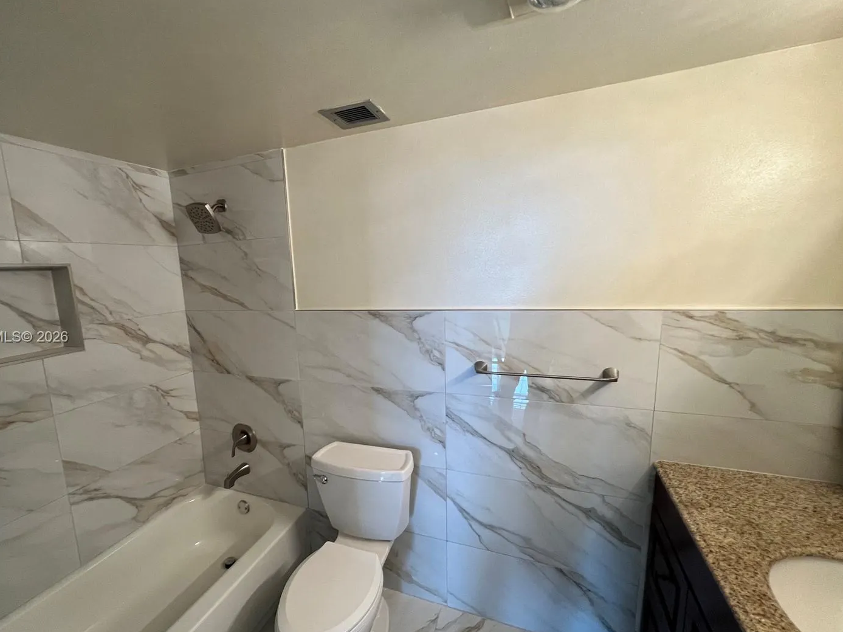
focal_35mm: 15
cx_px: 365
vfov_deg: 81.6
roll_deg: +2.8
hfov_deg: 97.6
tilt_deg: -11.5
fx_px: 365
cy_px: 338
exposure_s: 1/120
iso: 200
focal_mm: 1.57
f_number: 1.8
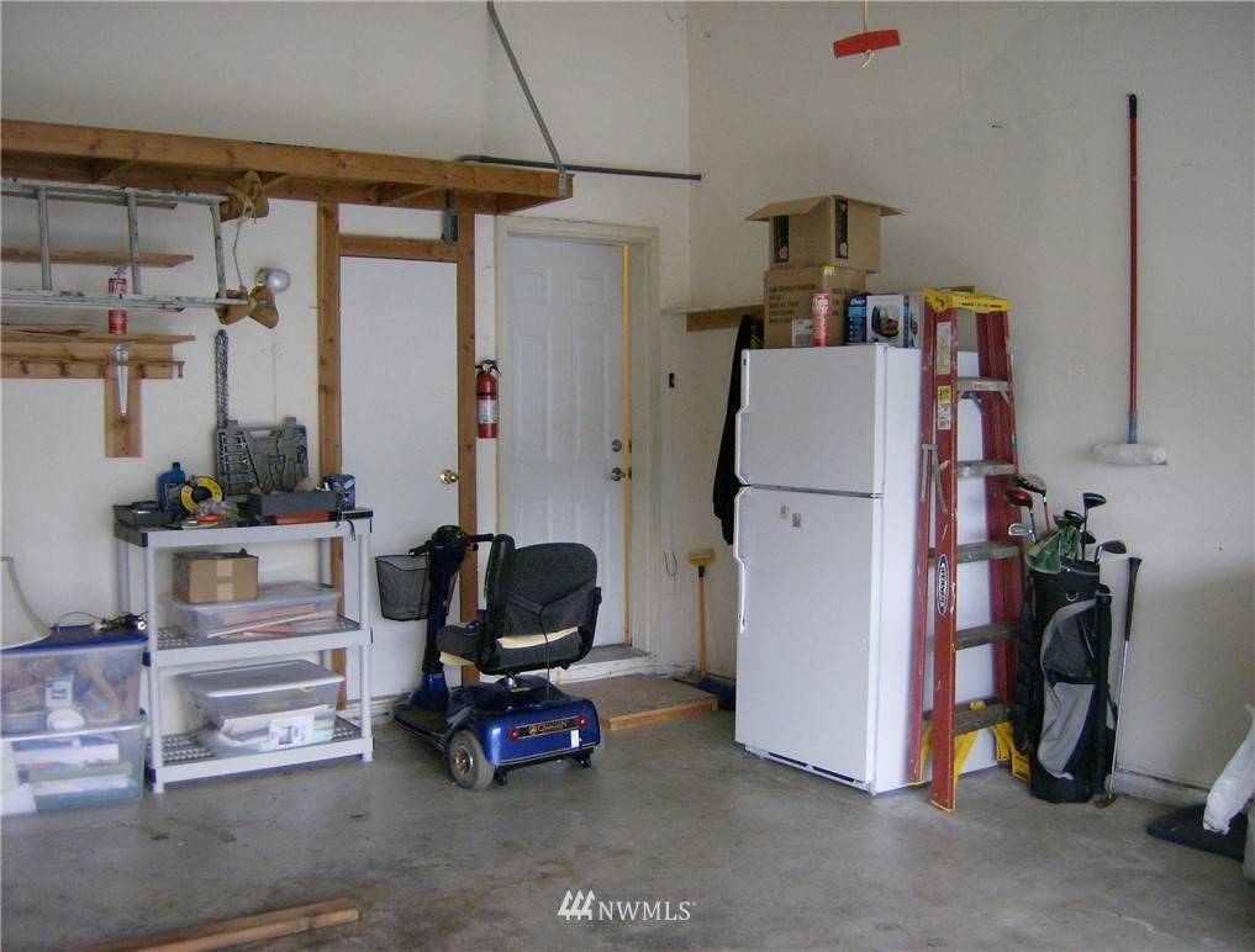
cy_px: 476
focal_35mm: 36
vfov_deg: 39.9
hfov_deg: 51.2
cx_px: 628
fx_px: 1311
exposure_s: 1/29.8
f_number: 2.8
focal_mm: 6
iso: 200
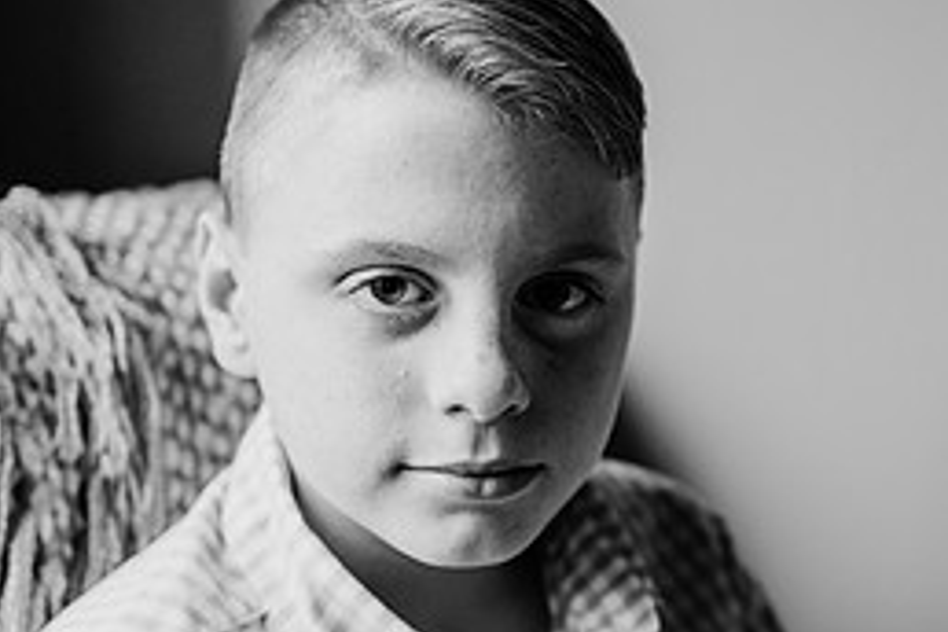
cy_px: 377
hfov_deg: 36.8
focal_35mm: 54
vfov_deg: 25.0
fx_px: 1422
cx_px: 536
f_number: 2
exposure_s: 1/640
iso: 640
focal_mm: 24
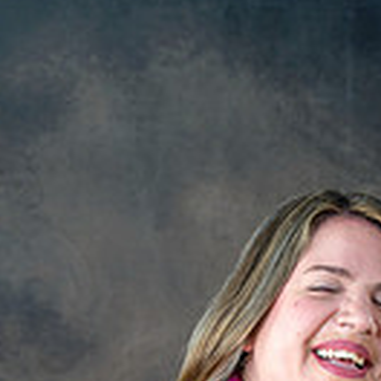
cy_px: 635
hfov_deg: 5.8
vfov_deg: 5.7
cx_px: 245
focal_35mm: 304
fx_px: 3786
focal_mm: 105
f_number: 4.5
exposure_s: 1/100
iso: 400
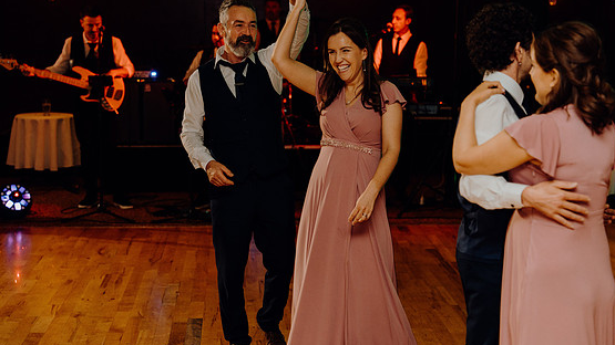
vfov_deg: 17.5
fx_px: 1125
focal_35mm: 69
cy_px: 166
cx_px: 312
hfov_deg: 30.6
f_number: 2.8
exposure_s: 1/160
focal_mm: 63
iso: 1250
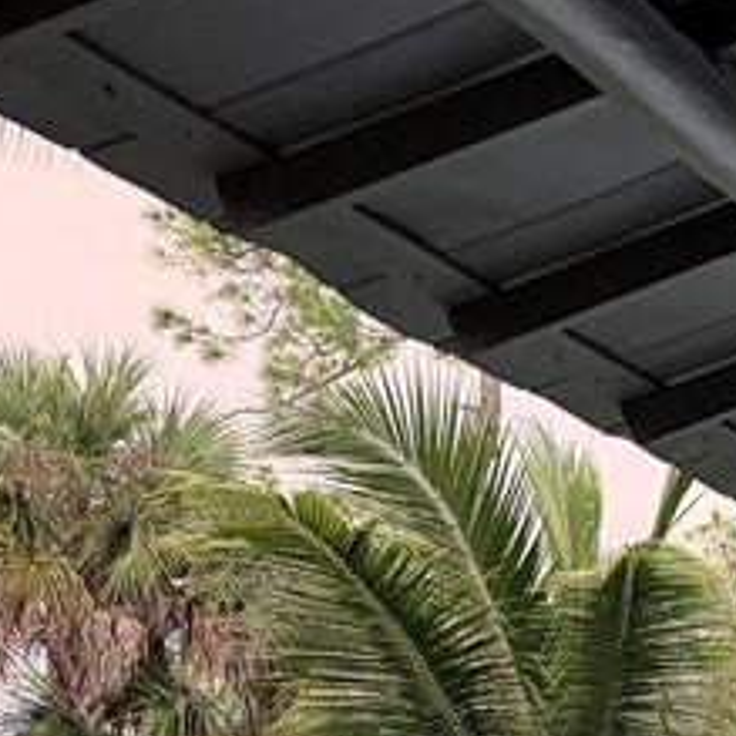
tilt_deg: +1.2
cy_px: 1059
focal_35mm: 99
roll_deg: -0.3
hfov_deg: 14.0
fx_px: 2381
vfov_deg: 16.3
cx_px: 1590
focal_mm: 6.76
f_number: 1.78
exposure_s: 1/121
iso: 200
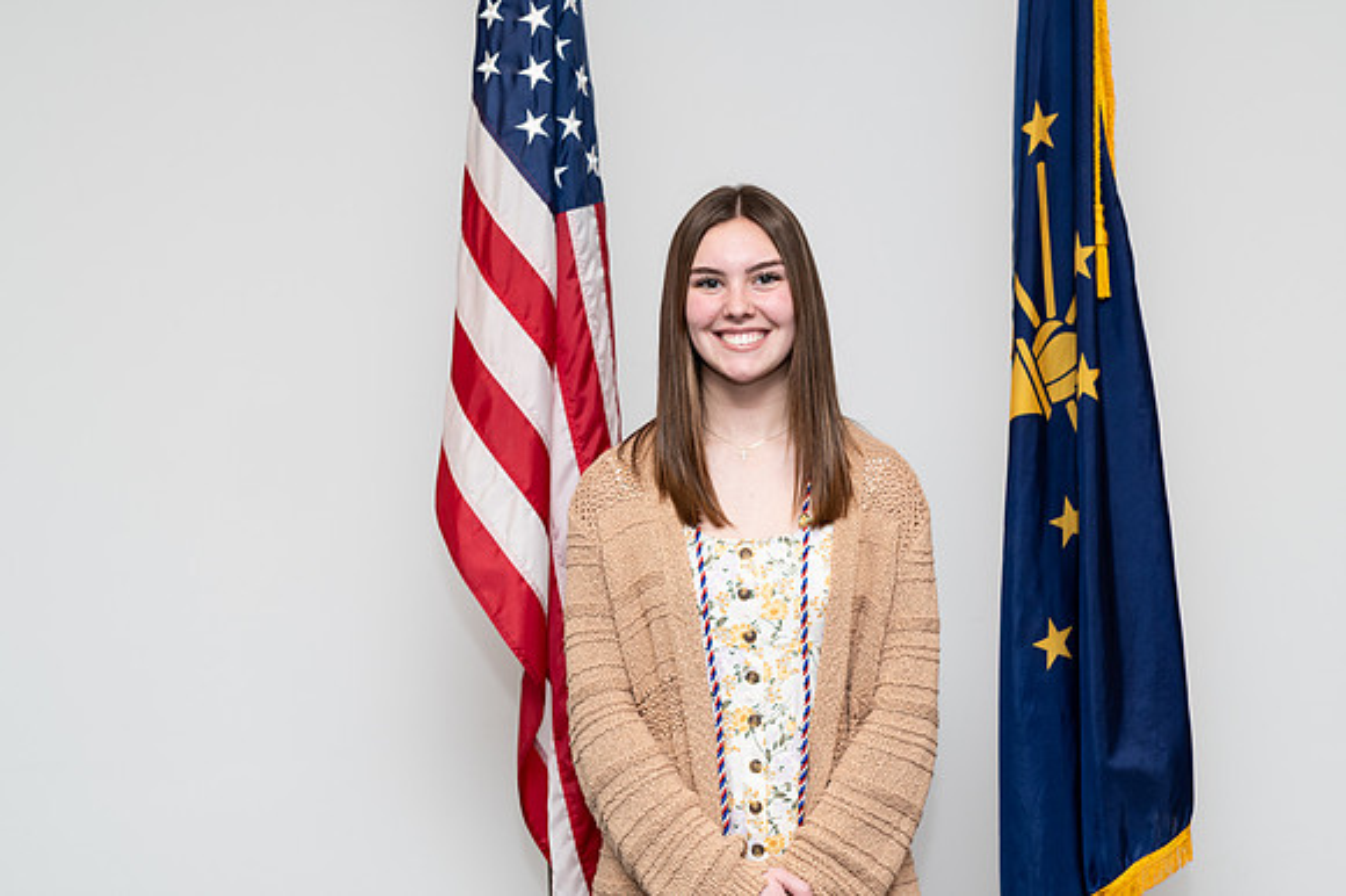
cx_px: 673
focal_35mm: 60
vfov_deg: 22.6
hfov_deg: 33.4
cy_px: 448
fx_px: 2242
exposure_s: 1/160
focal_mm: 50
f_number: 4
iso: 100
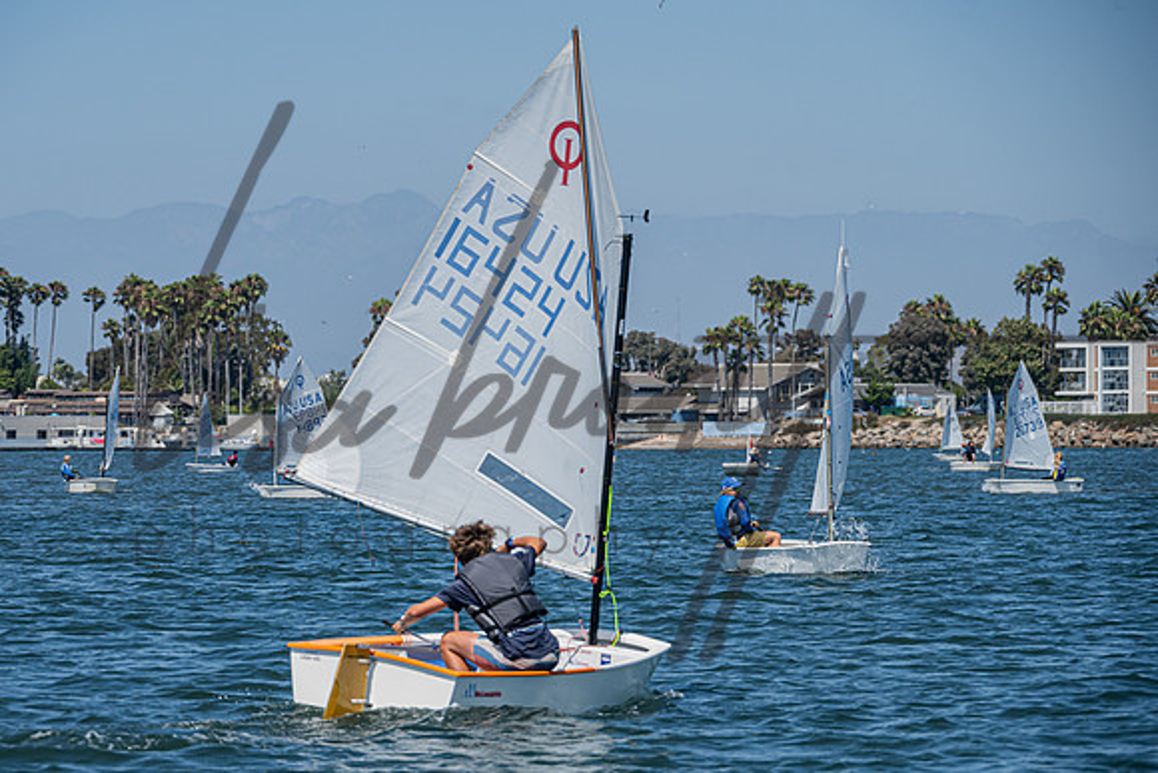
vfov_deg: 7.0
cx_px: 481
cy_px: 448
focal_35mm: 196
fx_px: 6299
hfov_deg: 10.5
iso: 250
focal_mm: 165
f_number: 7.6
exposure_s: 1/1000
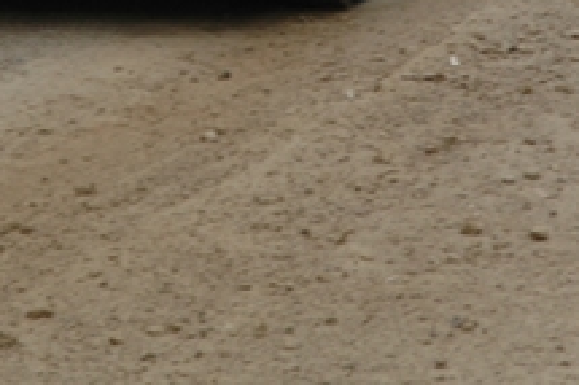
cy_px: -183
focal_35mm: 518
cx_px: 189
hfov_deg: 4.0
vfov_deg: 2.6
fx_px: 8325
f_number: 6
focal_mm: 116
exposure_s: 1/320
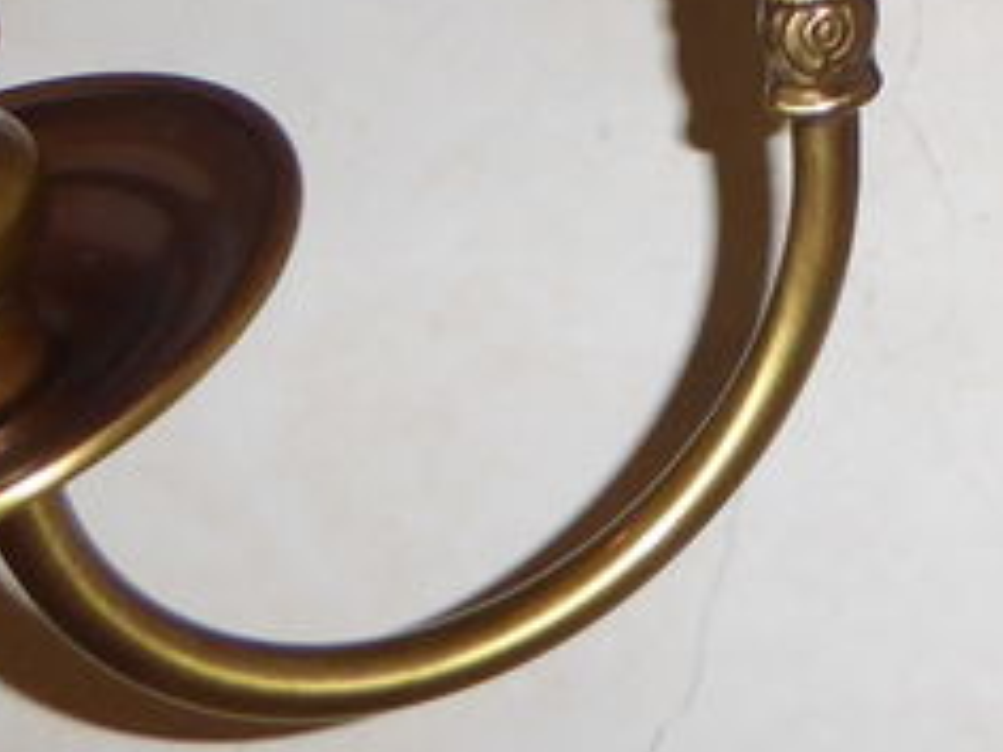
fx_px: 3071
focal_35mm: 106
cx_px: 1313
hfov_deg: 17.4
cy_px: -544
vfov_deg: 12.8
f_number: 3.3
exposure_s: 1/60
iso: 250
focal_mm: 4.3
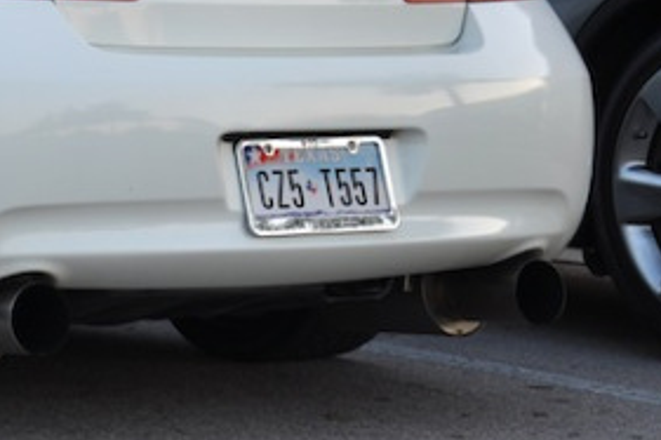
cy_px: -133
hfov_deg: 13.6
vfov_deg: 9.3
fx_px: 2661
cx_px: -192
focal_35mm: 145
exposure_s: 1/40
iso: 100
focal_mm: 34
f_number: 6.3
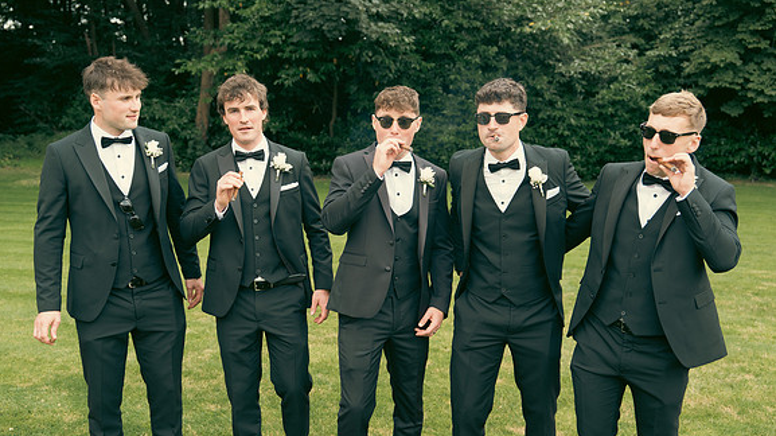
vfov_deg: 30.4
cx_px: 387
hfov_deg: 51.6
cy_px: 236
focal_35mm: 39
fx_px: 802
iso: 250
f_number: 3.5
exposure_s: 1/320
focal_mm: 37
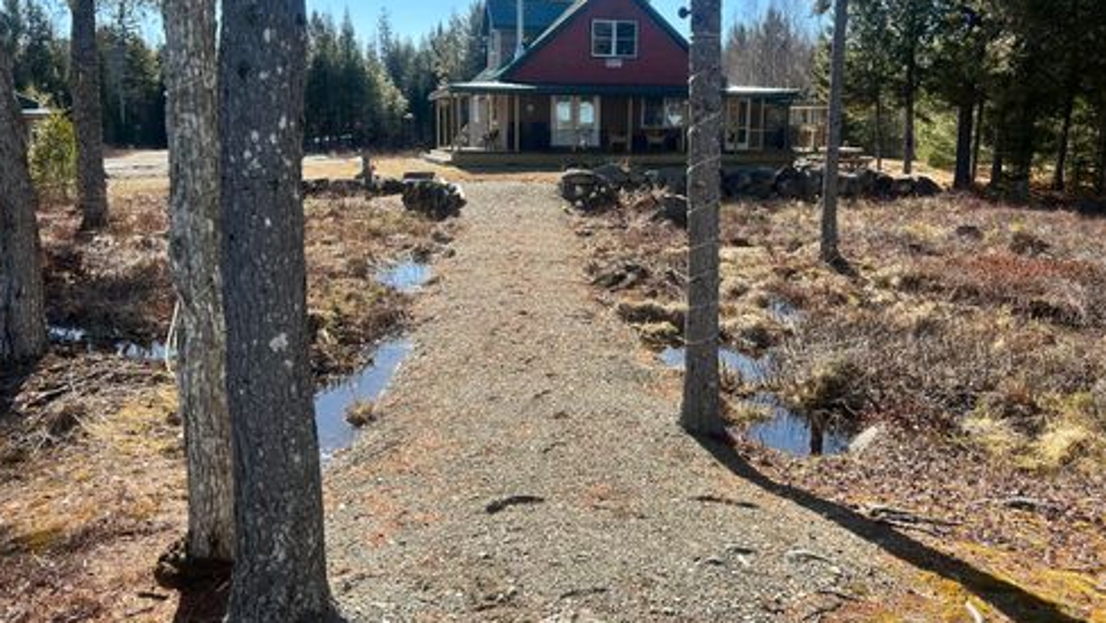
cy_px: 257
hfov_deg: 66.0
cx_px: 544
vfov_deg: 40.1
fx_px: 851
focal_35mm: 29
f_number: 1.5
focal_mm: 5.7
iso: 50
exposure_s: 1/2353
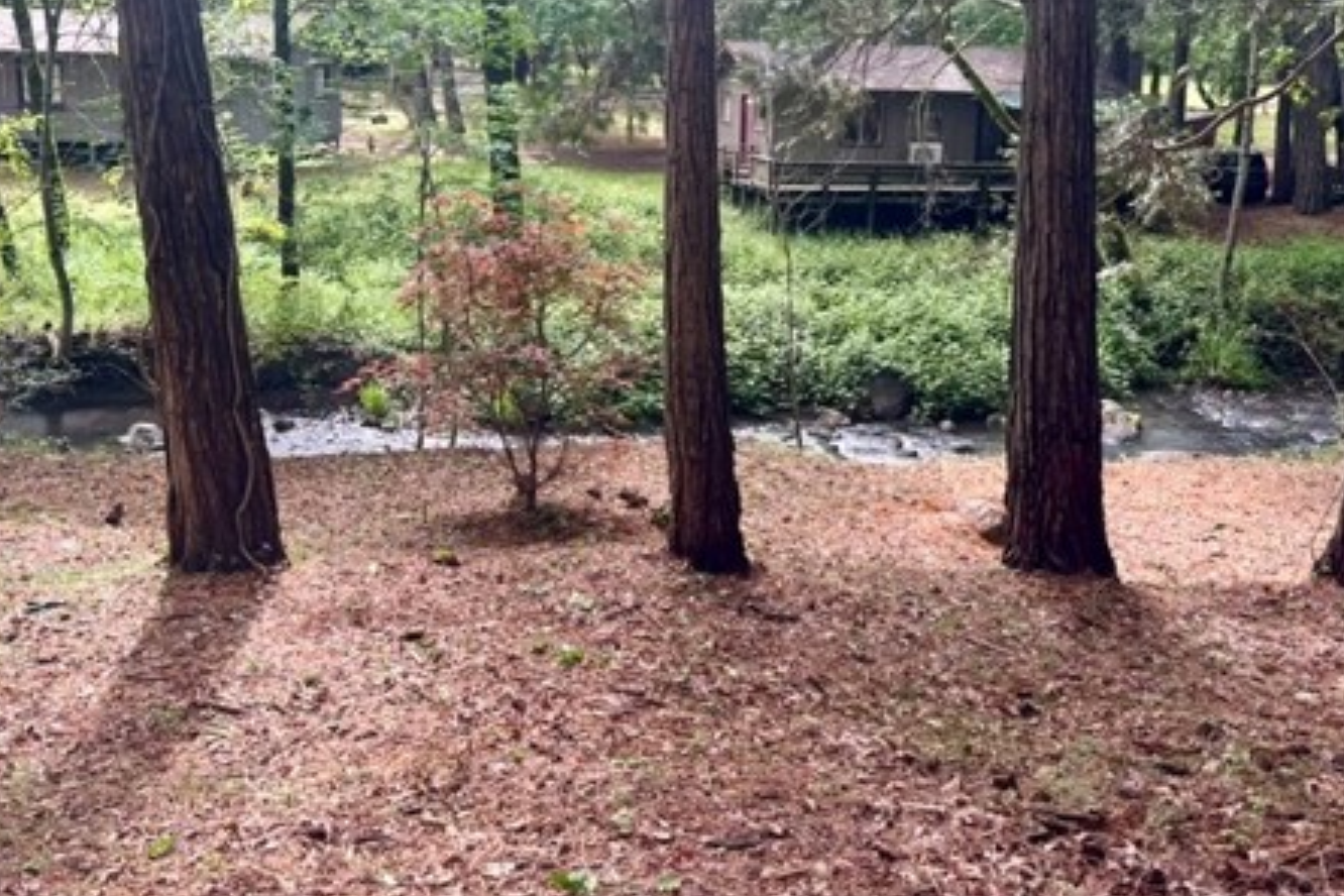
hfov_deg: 53.1
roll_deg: -1.6
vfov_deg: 36.4
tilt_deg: -10.1
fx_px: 1344
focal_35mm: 36
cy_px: 282
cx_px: 730
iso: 80
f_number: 1.78
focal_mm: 6.76
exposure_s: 1/315
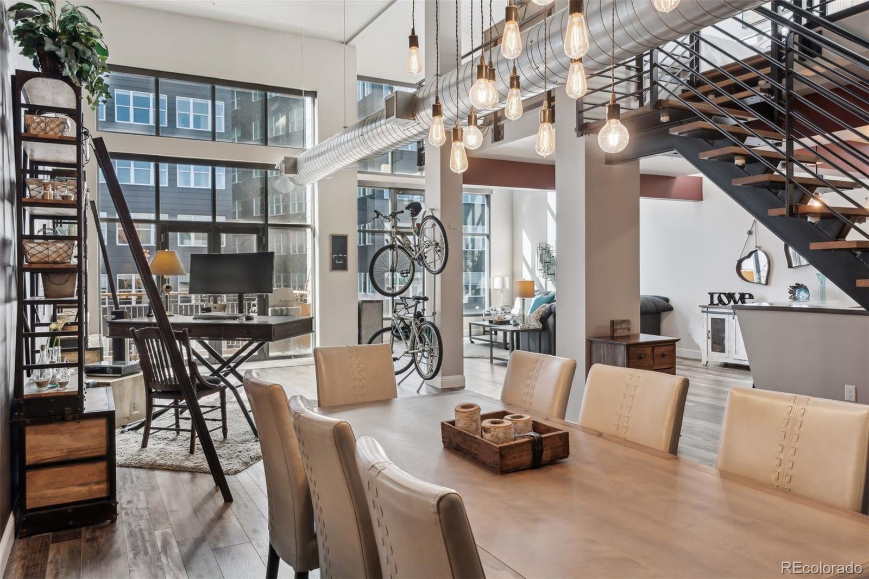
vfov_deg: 51.3
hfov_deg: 71.5
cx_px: 434
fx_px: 603
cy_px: 290
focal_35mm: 25
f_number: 8
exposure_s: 1/40
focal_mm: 25
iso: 400
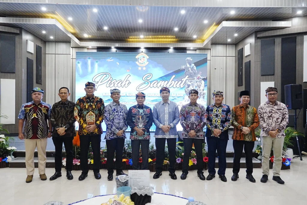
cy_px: 102
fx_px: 222
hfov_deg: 69.4
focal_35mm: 26
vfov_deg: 49.6
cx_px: 154
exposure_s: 1/200
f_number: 5.6
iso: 12800
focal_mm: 26
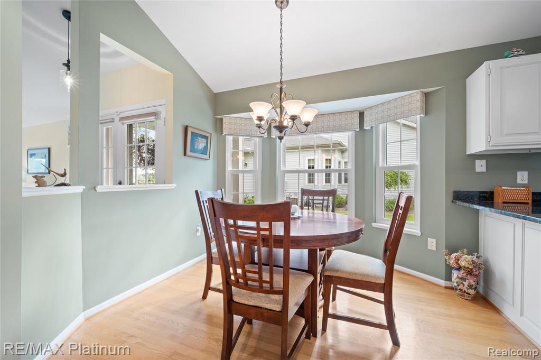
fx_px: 210
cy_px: 180
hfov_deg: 104.3
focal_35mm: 14
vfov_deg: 81.1
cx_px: 270
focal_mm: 14
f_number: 11
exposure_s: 1.3
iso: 100
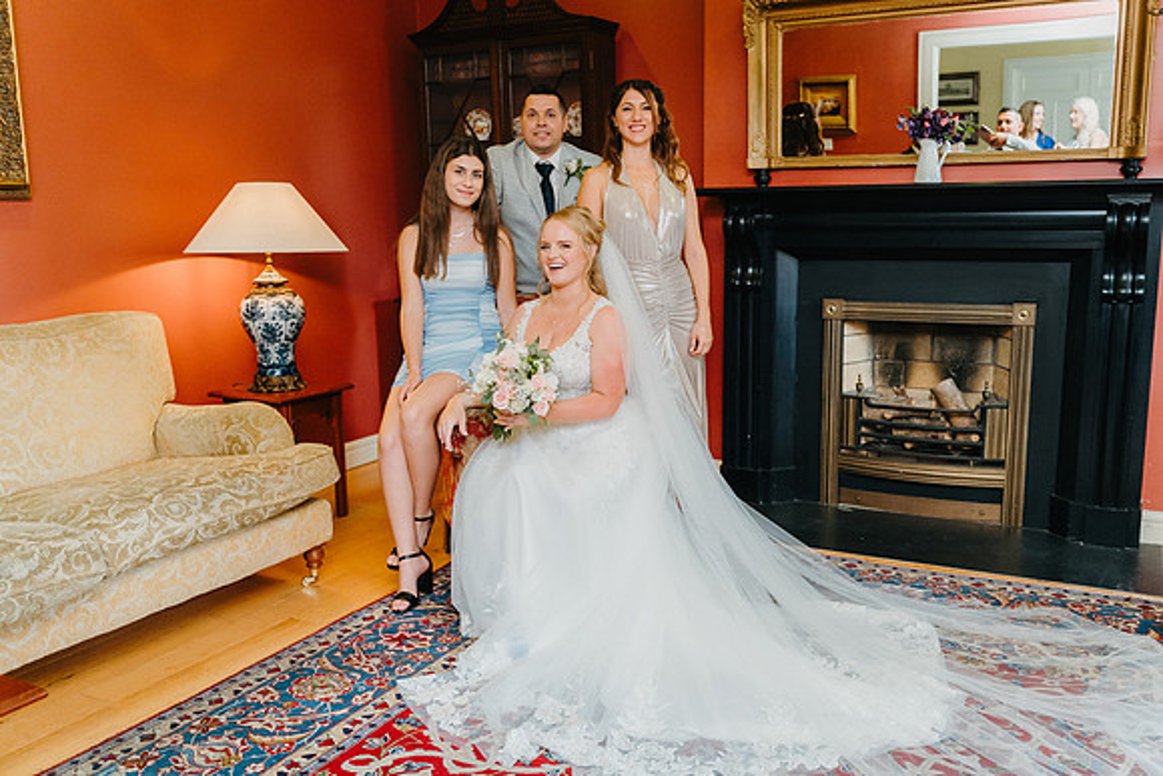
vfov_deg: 42.2
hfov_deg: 60.1
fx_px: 1005
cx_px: 618
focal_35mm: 31
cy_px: 400
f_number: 2.8
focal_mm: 28
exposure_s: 1/160
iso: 2500
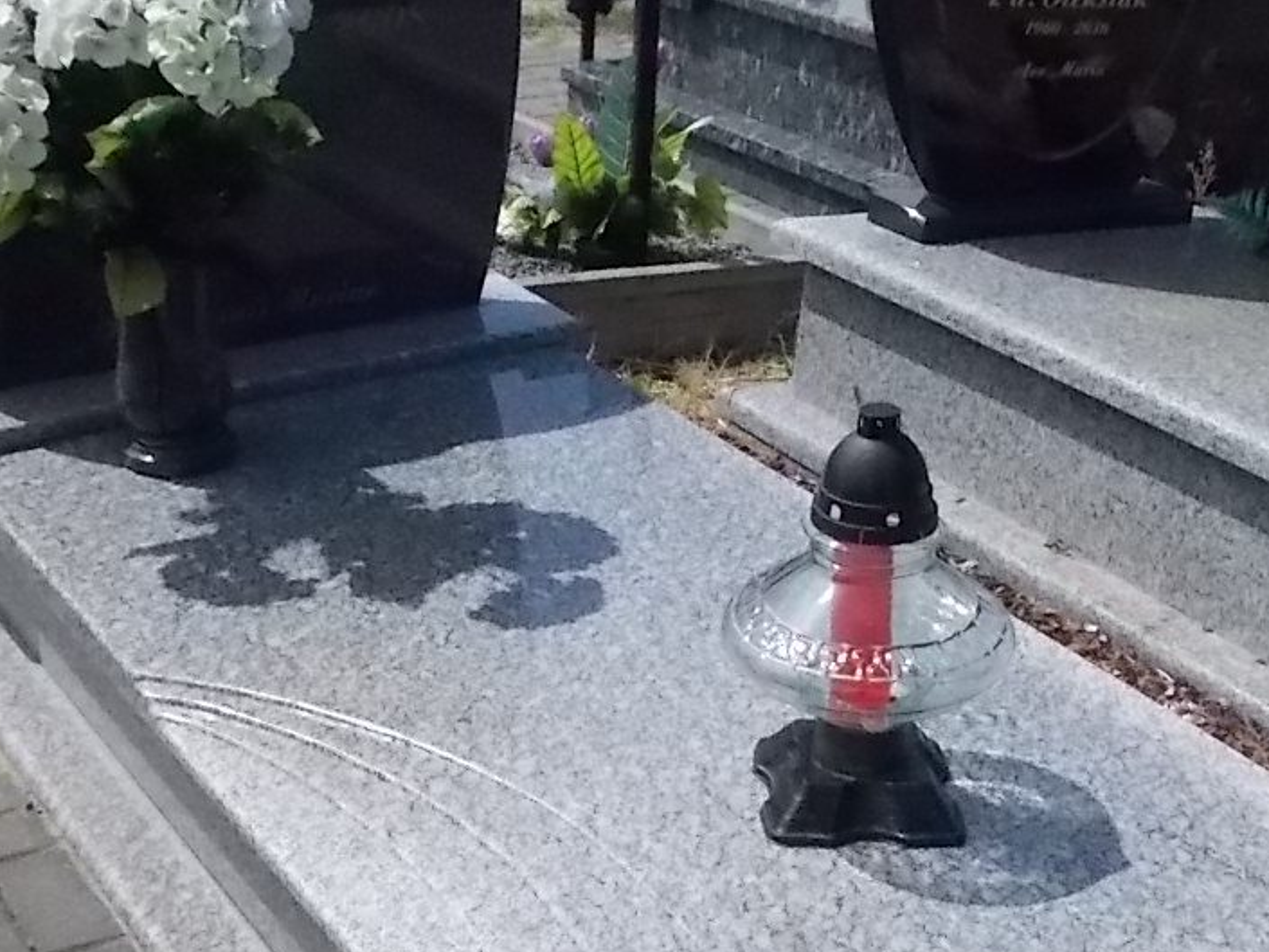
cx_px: 662
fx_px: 2163
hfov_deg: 32.7
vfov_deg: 24.8
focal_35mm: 59
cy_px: 587
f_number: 8
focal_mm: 4.6
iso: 400
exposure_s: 1/1250
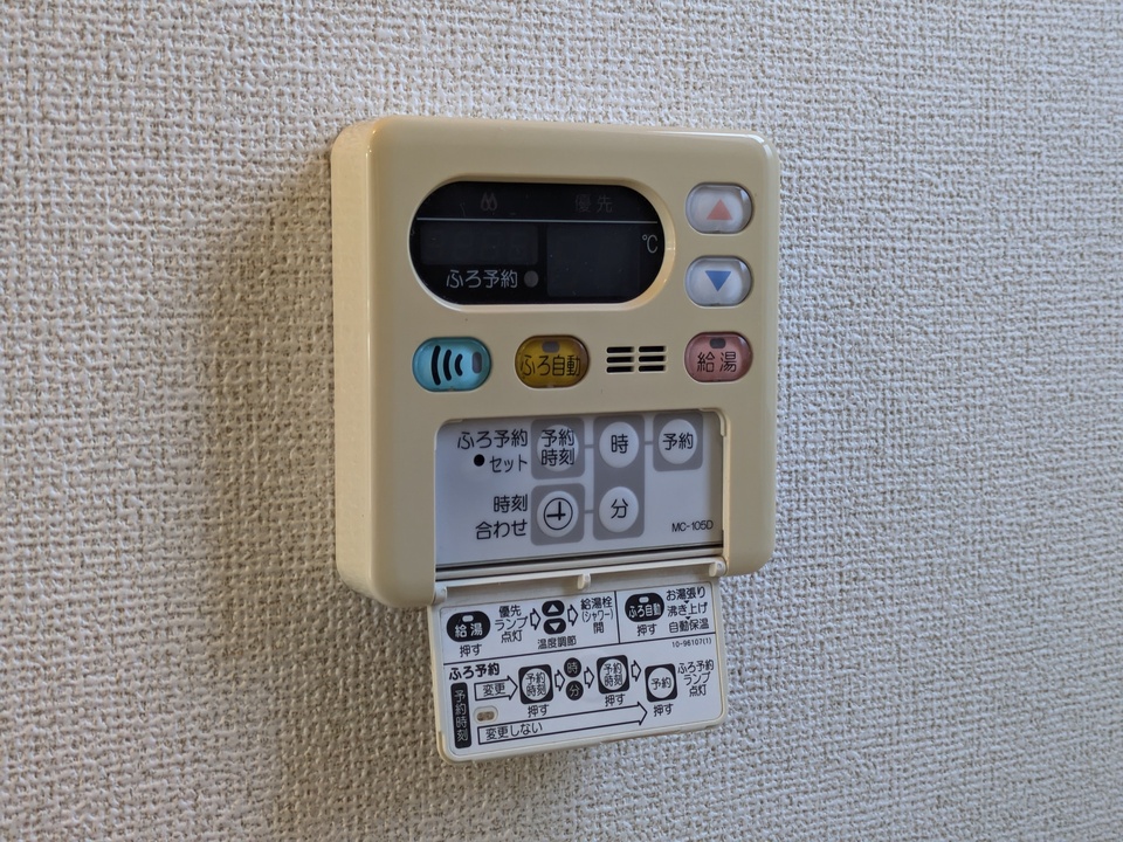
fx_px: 1655
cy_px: 421
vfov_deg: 28.6
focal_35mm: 51
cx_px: 562
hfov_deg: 37.5
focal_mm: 5.43
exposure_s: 1/120
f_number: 1.89
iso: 168
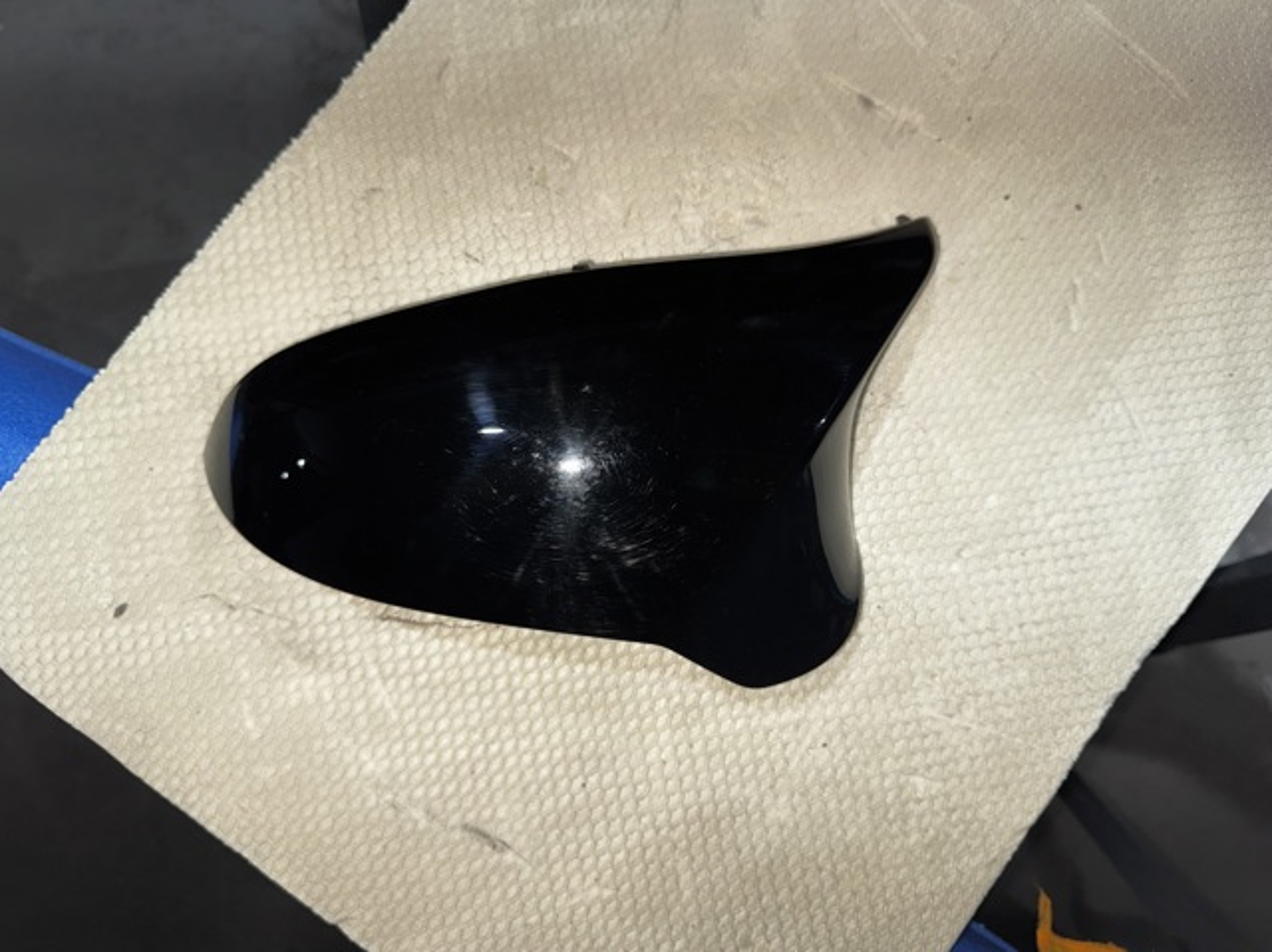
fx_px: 881
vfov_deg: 56.8
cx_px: 636
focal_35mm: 24
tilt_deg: -83.1
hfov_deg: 71.6
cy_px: 476
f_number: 1.78
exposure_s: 1/217
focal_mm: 6.76
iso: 50
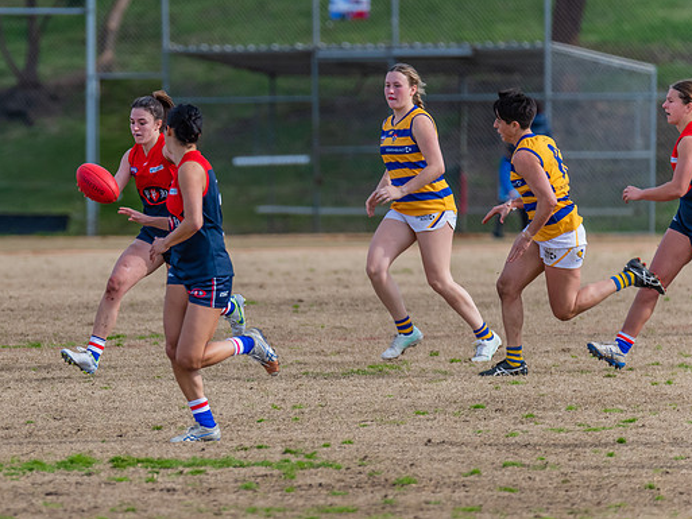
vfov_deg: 2.0
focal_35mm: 741
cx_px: 137
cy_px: 269
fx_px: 14817
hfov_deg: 2.7
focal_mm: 460
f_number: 7.1
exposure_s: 1/1600
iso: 800
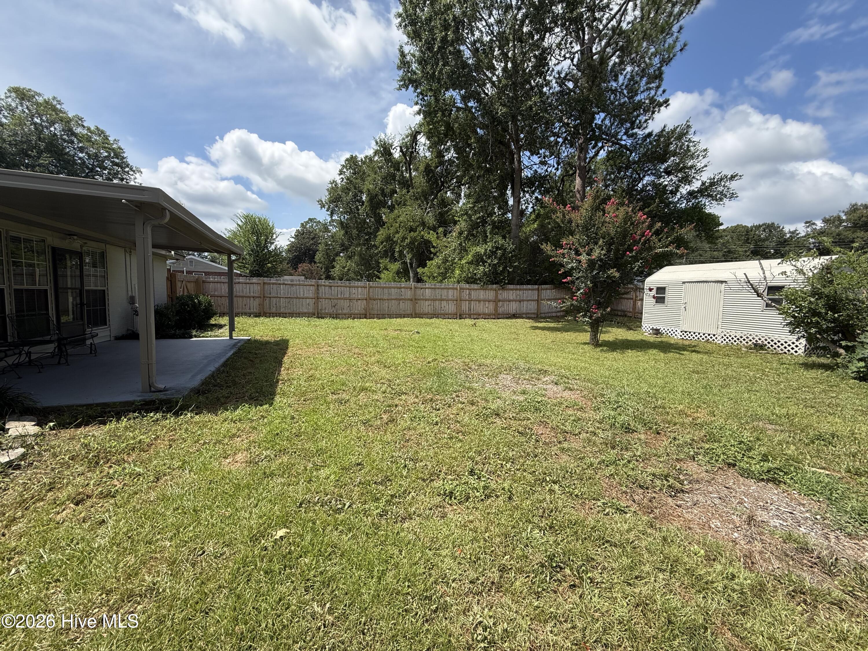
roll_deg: -0.5
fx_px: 351
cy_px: 326
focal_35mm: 14
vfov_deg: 85.7
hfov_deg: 102.1
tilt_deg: -4.8
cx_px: 434
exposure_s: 1/1339
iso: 50
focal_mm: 2.22
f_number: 2.2
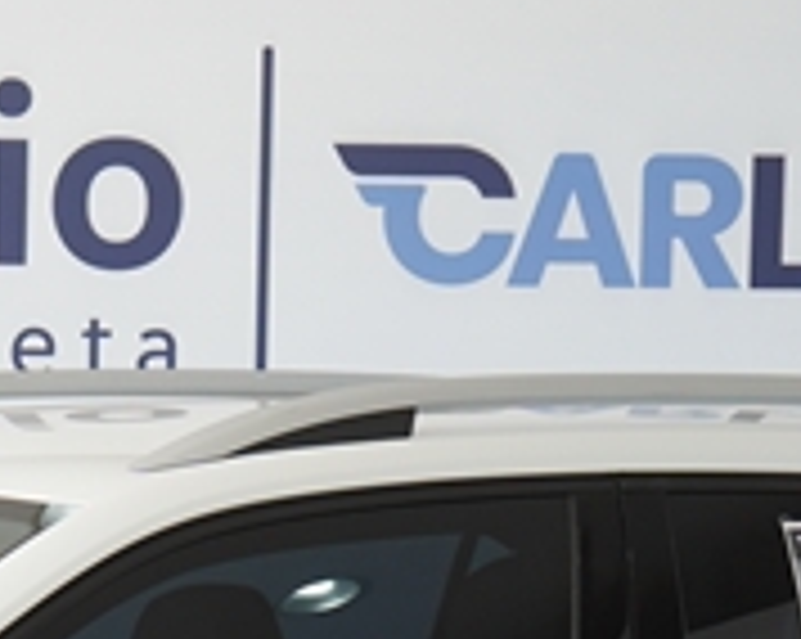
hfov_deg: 7.0
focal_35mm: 276
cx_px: 14
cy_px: 1087
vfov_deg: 5.5
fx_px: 6536
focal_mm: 34
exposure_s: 1/100
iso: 125
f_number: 4
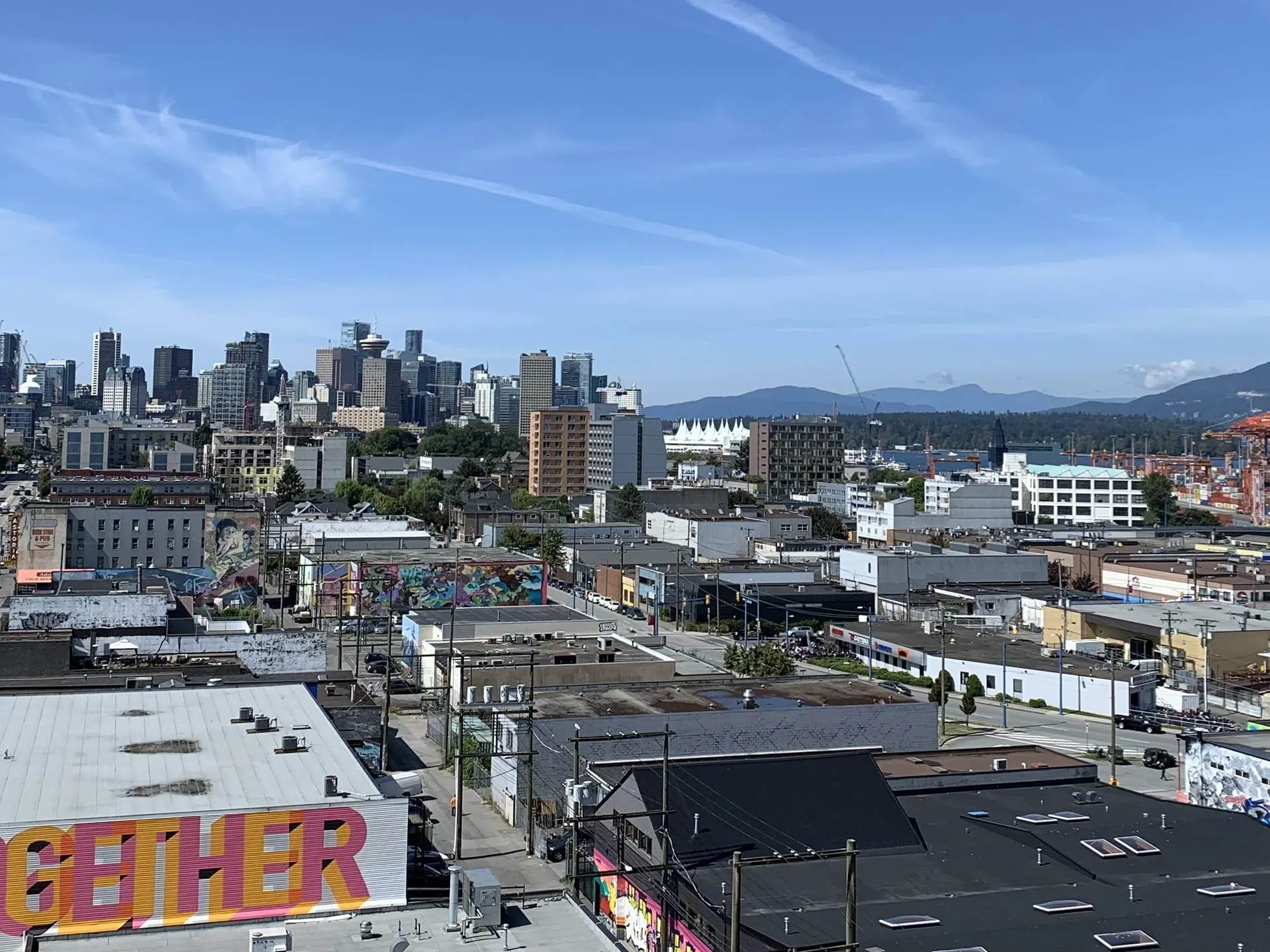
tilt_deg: +3.8
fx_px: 1541
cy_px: 333
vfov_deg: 34.1
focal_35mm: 42
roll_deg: -0.8
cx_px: 660
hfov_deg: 44.8
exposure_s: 1/2611
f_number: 1.8
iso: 25
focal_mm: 4.25
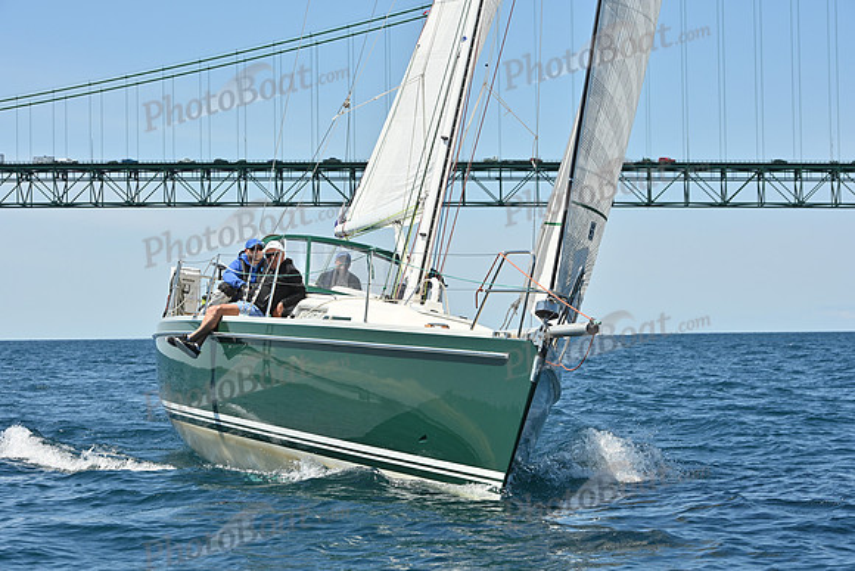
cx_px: 428
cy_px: 286
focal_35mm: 100
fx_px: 2375
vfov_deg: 13.7
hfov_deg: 20.4
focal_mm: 100
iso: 320
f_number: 9
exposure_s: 1/1000
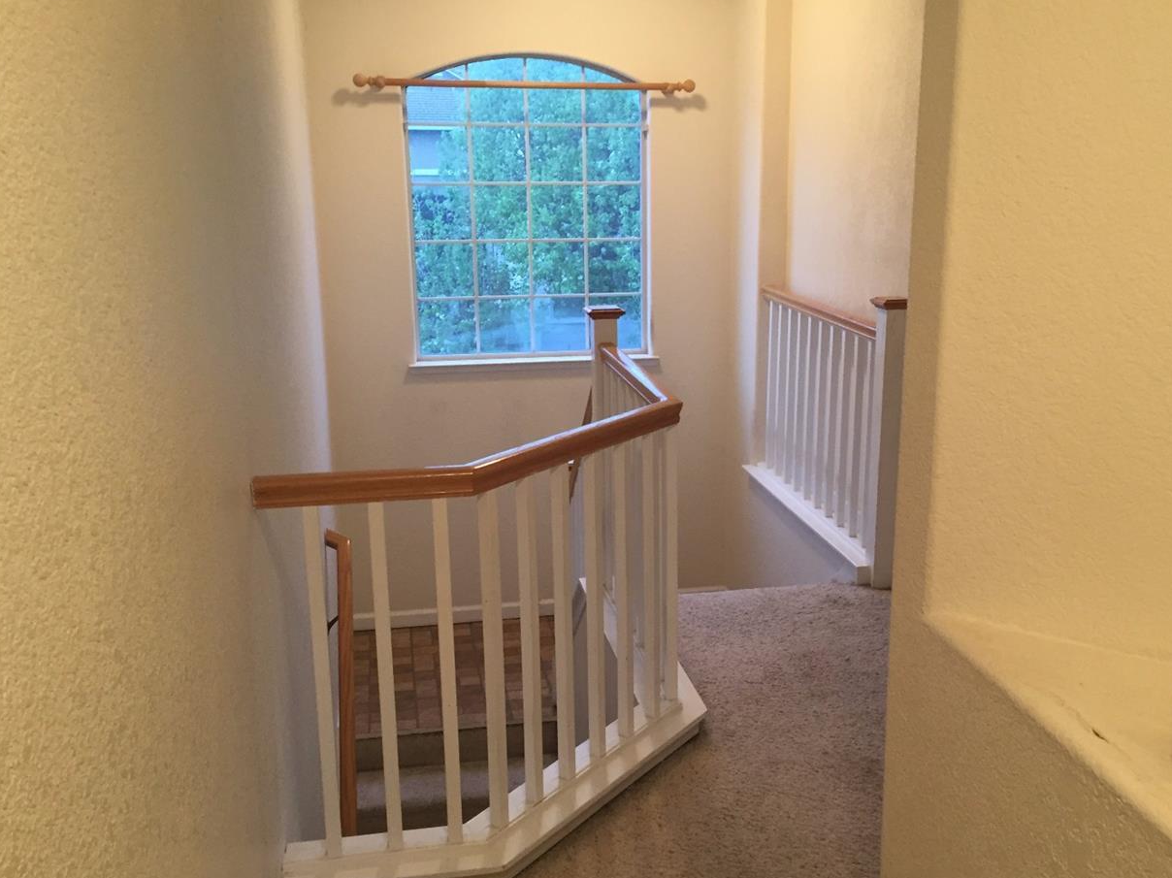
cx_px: 655
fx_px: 1218
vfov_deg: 39.6
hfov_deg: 51.3
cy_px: 468
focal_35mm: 36
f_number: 2.2
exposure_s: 1/30
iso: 100
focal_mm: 4.15
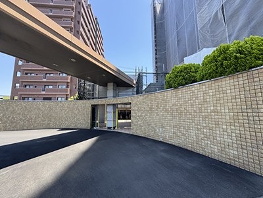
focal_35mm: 14
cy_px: 99
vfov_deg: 85.7
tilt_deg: +6.1
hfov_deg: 102.1
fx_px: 106
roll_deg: +1.1
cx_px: 132
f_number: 2.2
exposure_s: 1/381
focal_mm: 2.22
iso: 40
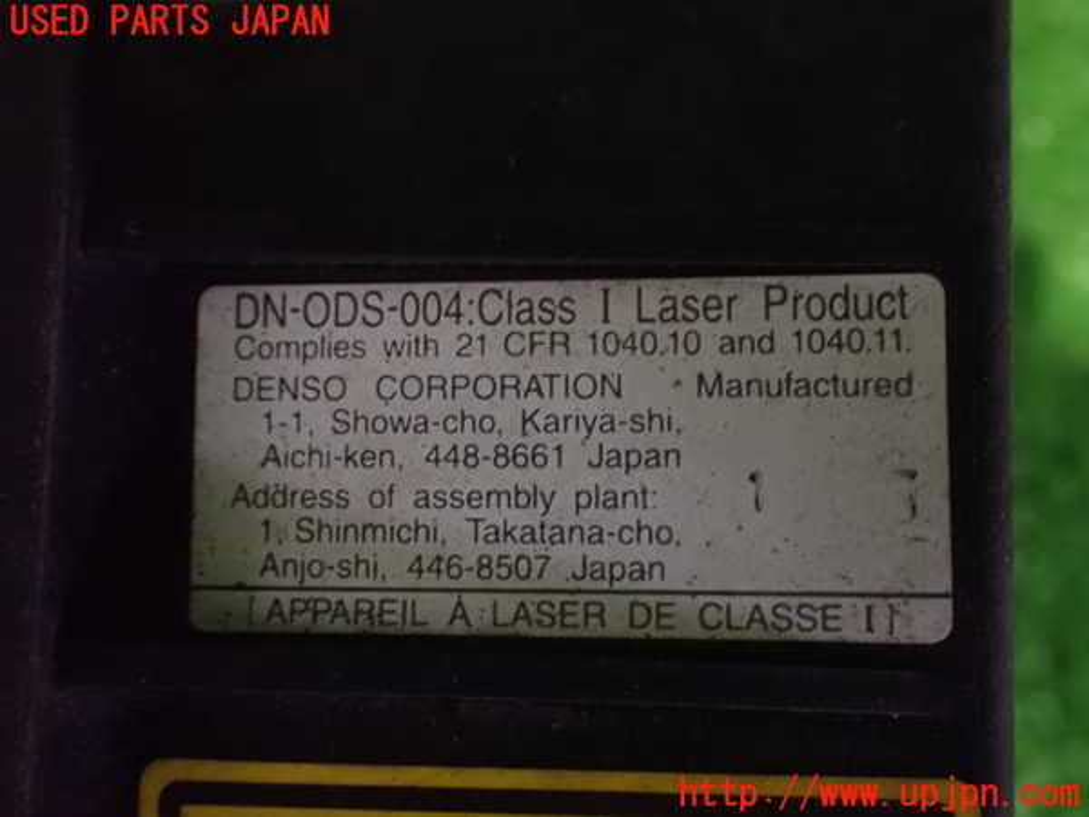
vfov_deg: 35.1
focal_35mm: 41
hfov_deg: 45.8
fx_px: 1290
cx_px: 544
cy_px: 408
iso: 1600
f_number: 2.8
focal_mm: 7.31
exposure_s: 1/15
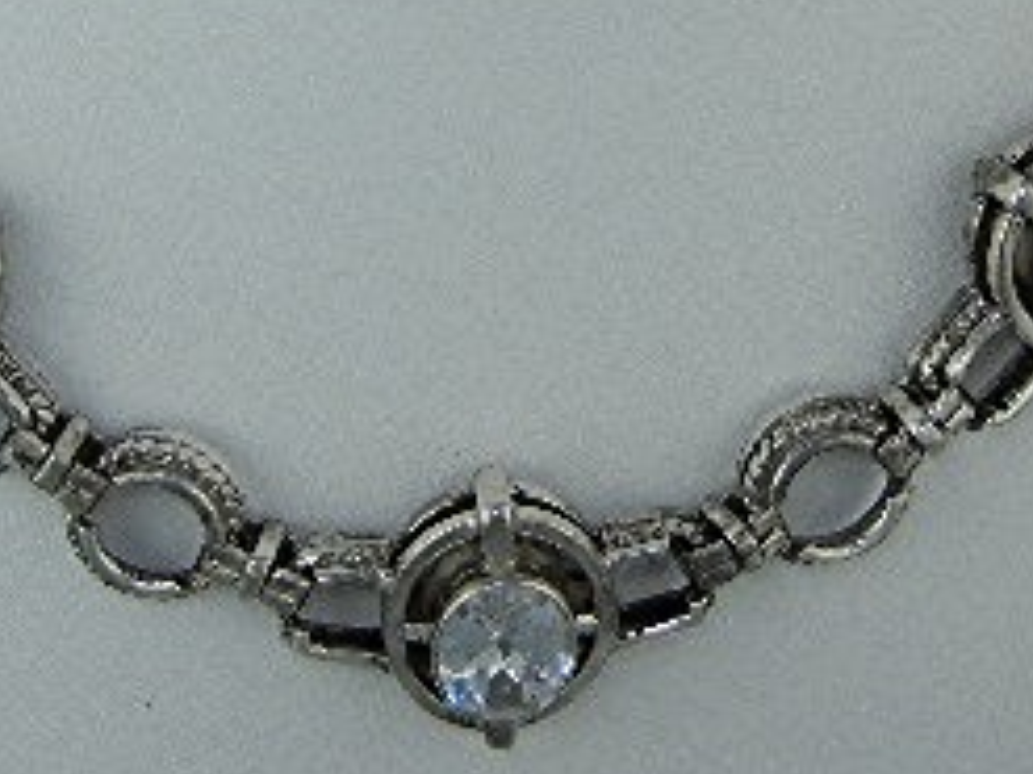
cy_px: -59
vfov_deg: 16.3
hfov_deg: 22.3
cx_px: 464
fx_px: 2625
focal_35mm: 88
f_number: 3.6
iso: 160
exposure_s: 1/44.2
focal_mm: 6.2
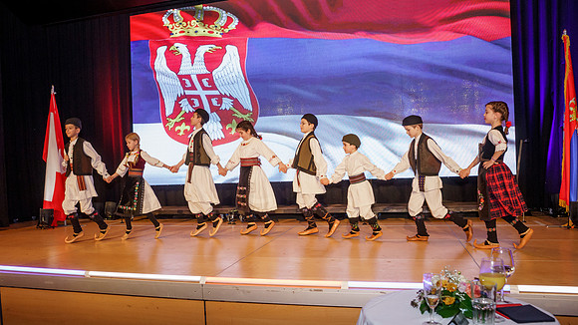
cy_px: 178
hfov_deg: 65.8
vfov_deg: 40.1
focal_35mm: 29
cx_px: 255
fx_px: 445
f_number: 4
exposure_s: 1/250
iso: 2500
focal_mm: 24
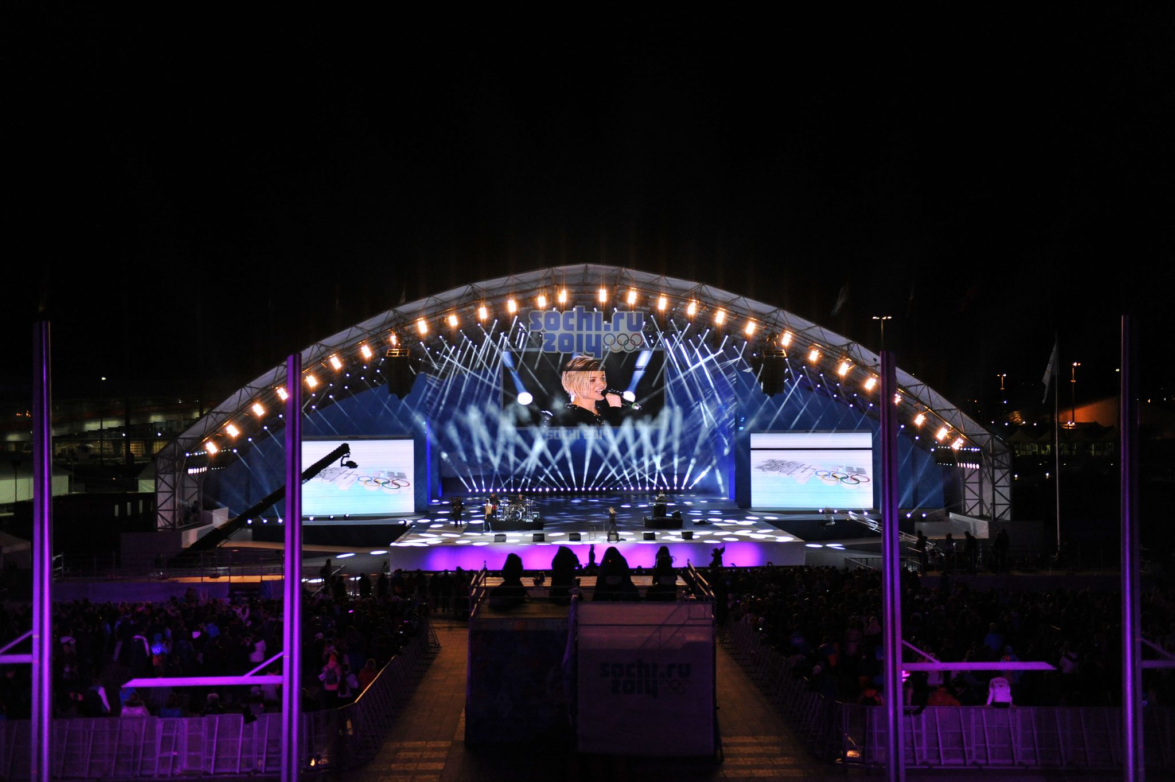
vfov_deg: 35.0
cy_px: 391
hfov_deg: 50.7
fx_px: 1240
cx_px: 588
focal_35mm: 38
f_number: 2.8
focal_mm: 38
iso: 4000
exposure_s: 1/3200
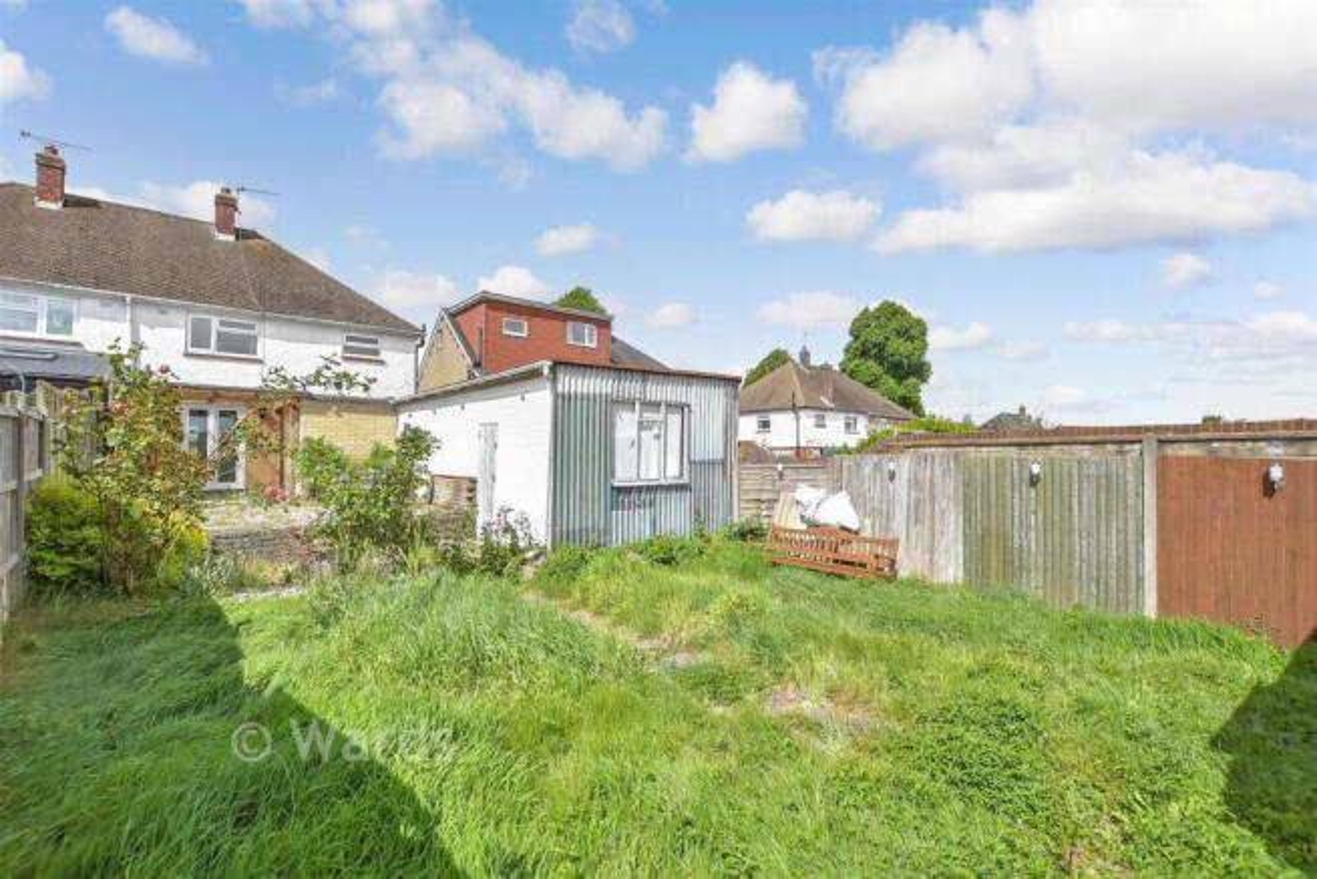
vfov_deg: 77.4
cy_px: 440
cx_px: 658
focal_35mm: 15
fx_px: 549
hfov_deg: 100.4
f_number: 8
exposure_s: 1/400
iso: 320
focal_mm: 10
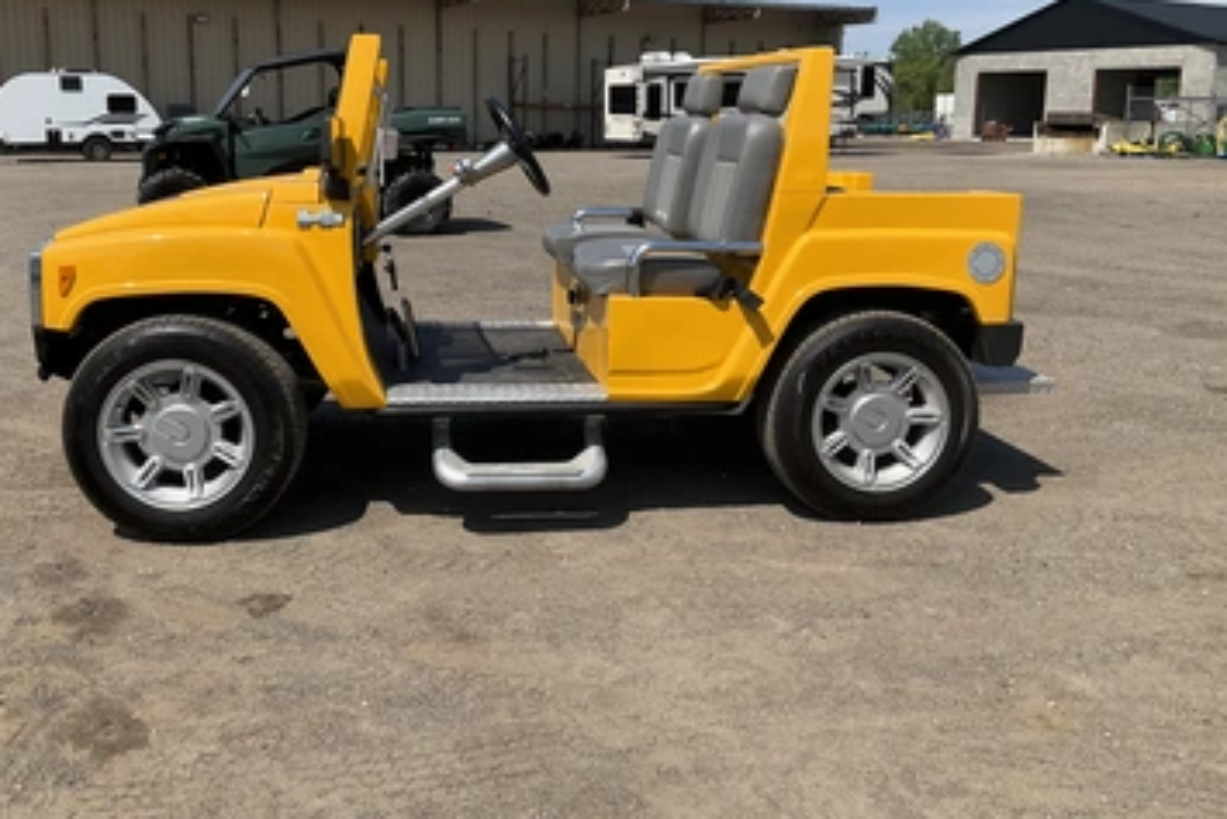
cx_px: 546
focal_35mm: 34
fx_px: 1159
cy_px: 304
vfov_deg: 38.7
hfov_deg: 55.7
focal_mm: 3
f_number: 1.8
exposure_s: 1/2427
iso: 25
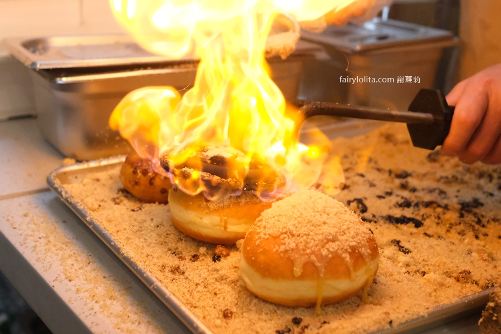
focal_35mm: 35
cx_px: 250
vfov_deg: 37.9
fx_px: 487
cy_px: 167
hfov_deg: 54.4
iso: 6400
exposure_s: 1/1400
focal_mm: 23
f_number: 2.8
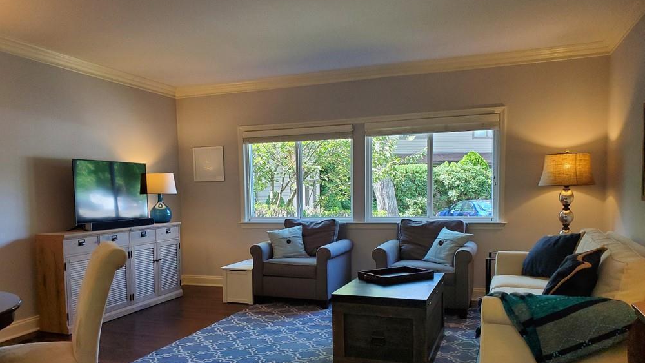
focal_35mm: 29
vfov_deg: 39.9
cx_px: 319
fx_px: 496
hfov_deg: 66.1
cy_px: 228
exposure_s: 1/120
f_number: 2.4
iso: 250
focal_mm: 4.3
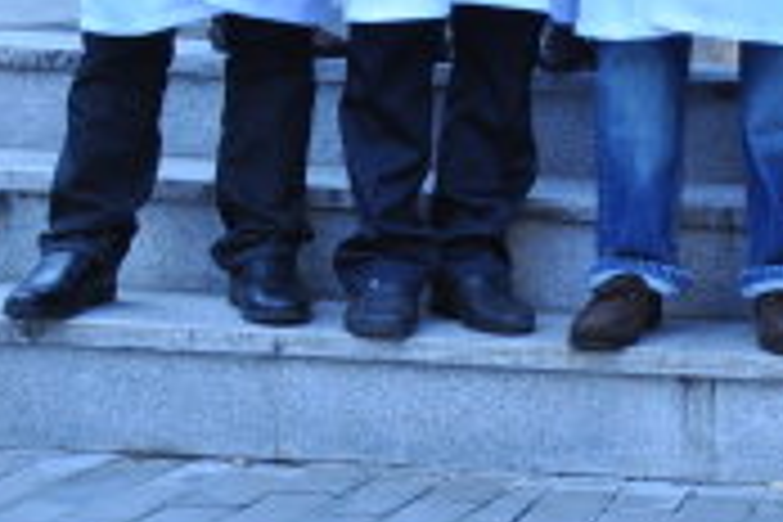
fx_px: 2327
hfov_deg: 16.6
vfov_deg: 11.8
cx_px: 1323
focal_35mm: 107
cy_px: -432
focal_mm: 18
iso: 400
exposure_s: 1/160
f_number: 13
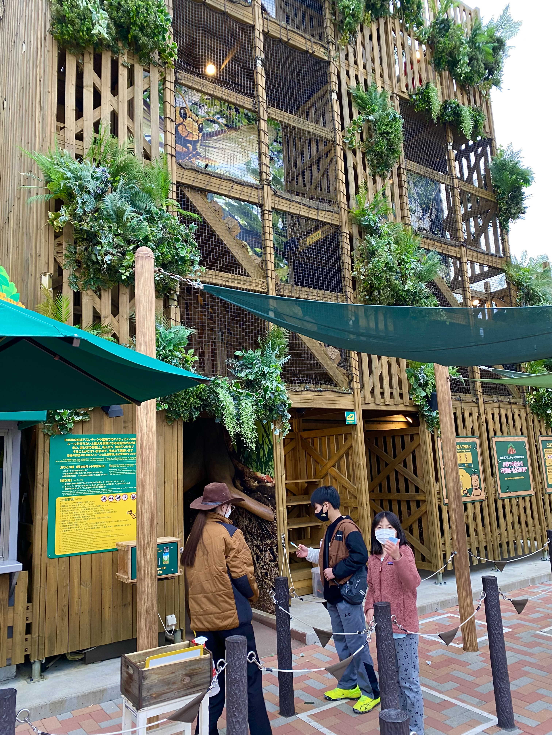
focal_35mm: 26
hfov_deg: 53.1
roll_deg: +3.0
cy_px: 368
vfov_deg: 67.3
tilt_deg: +10.2
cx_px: 276
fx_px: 553
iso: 125
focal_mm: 4.25
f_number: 1.8
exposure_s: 1/73
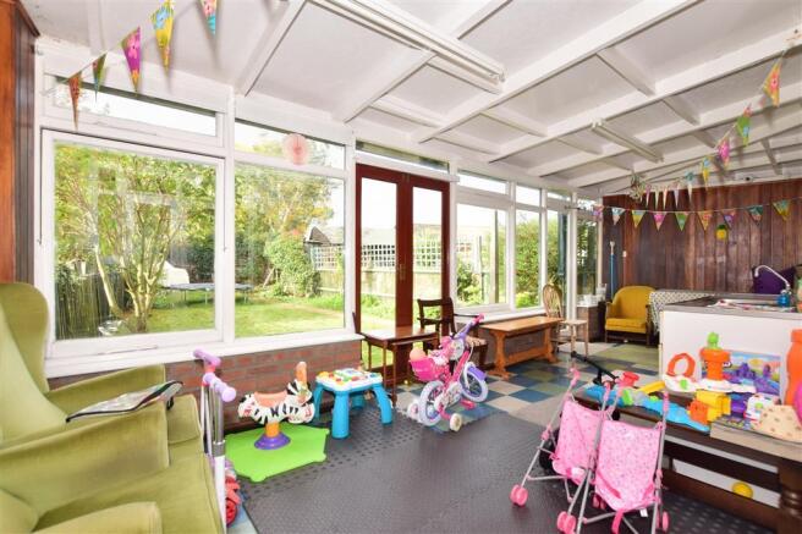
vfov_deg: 72.0
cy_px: 267
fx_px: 367
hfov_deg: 95.0
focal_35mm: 16
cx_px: 401
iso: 400
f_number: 7.1
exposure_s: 1/160
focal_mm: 11
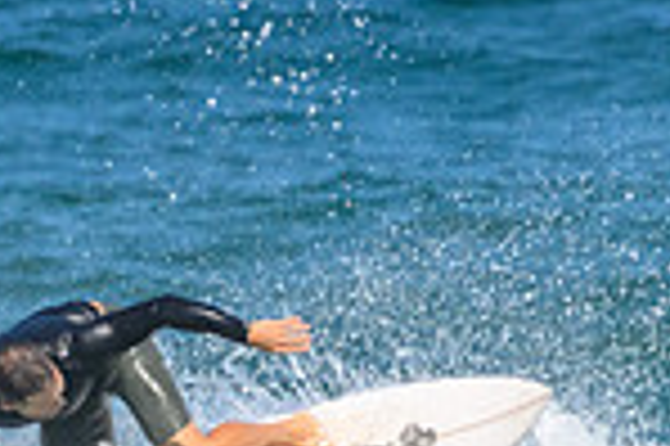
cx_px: 38
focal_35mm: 3589
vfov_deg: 0.4
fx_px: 66721
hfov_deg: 0.6
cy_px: 592
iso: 1250
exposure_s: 1/2000
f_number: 11
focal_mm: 800
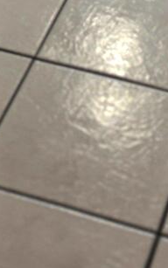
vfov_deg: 11.1
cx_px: -27
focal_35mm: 159
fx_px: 1164
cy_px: -372
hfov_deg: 8.2
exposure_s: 1/182
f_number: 1.4
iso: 25
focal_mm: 6.5
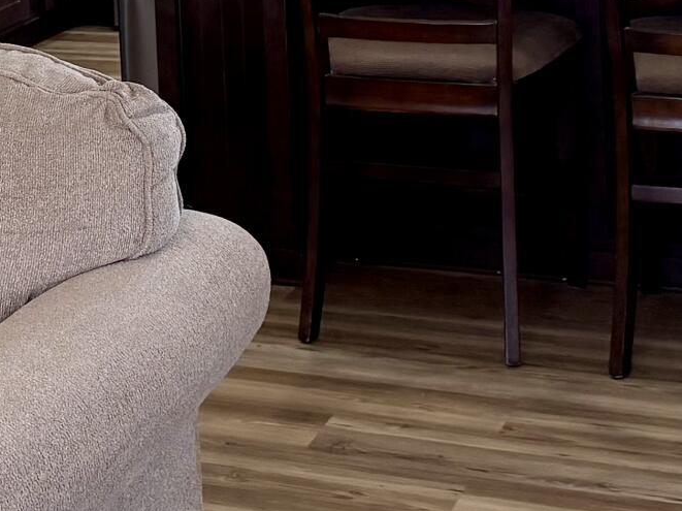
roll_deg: +3.1
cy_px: -265
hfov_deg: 17.8
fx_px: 2146
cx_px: 76
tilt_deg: -3.1
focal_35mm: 109
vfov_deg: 12.8
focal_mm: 6.76
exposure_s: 1/185
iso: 200
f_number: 1.78
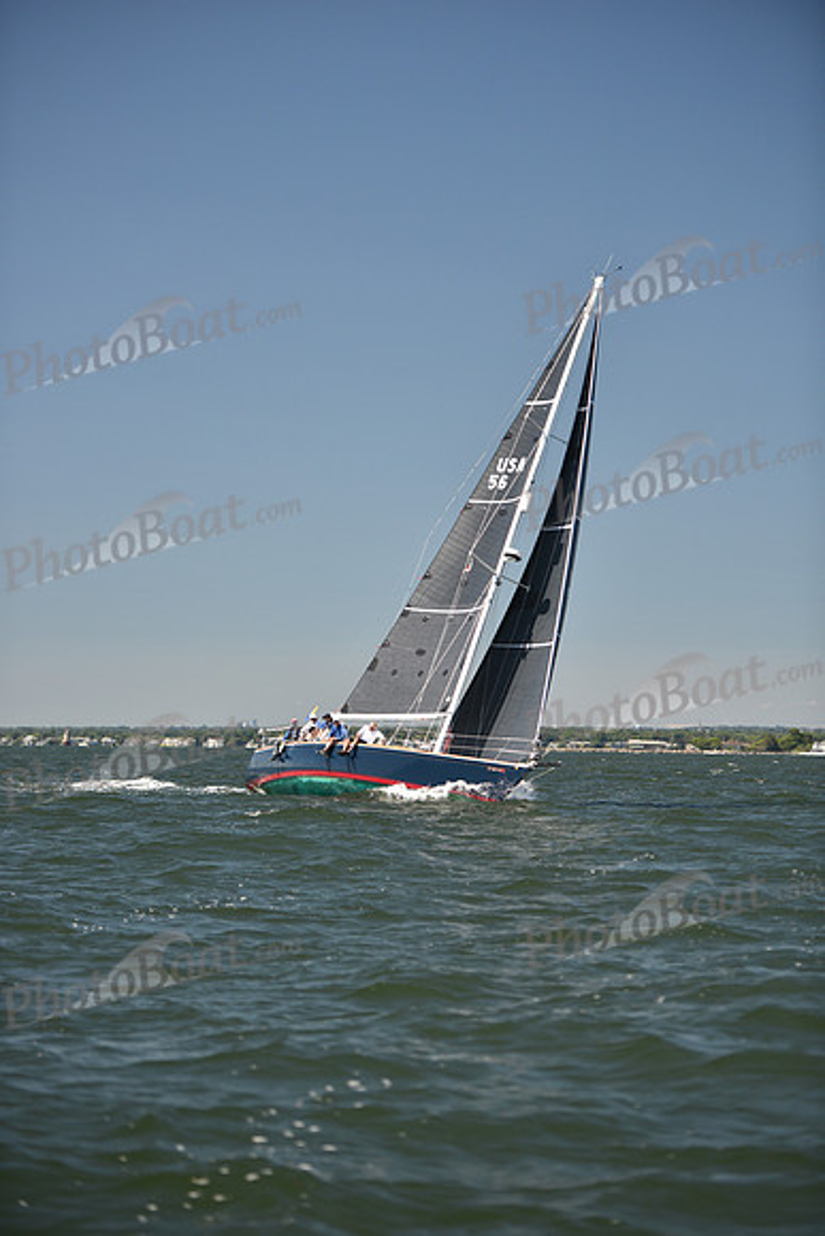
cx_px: 412
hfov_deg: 14.0
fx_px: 3366
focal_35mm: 98
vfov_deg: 20.8
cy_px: 618
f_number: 2.8
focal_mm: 98
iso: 250
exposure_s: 1/1250
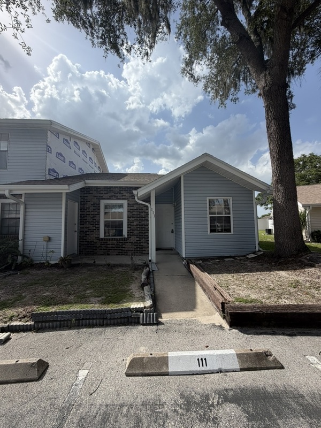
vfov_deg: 102.1
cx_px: 160
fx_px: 173
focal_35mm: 14
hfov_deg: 85.7
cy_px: 214
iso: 32
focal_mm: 2.22
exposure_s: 1/830
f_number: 2.2
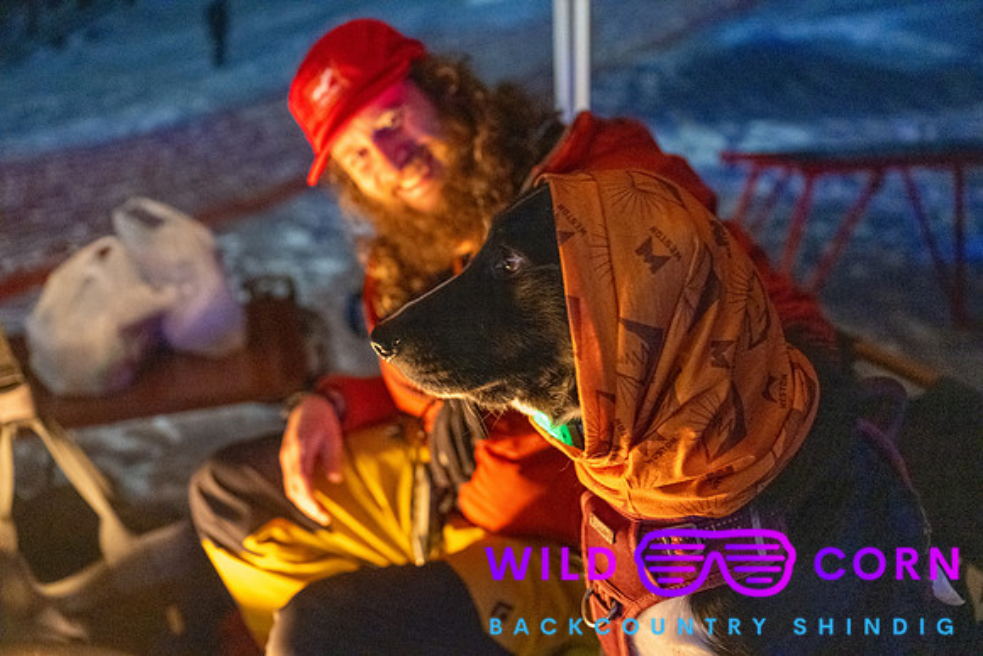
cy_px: 328
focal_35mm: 32
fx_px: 860
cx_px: 492
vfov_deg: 41.7
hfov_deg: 59.5
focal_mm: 31.5
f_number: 3.2
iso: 20000
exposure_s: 1/30
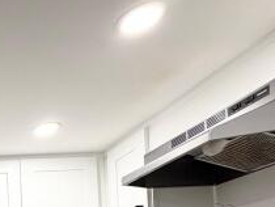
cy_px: 286
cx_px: -110
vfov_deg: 25.2
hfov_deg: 29.2
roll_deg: +2.1
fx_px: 382
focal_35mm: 48
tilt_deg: +2.2
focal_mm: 2.22
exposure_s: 1/120
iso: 125
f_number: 2.2
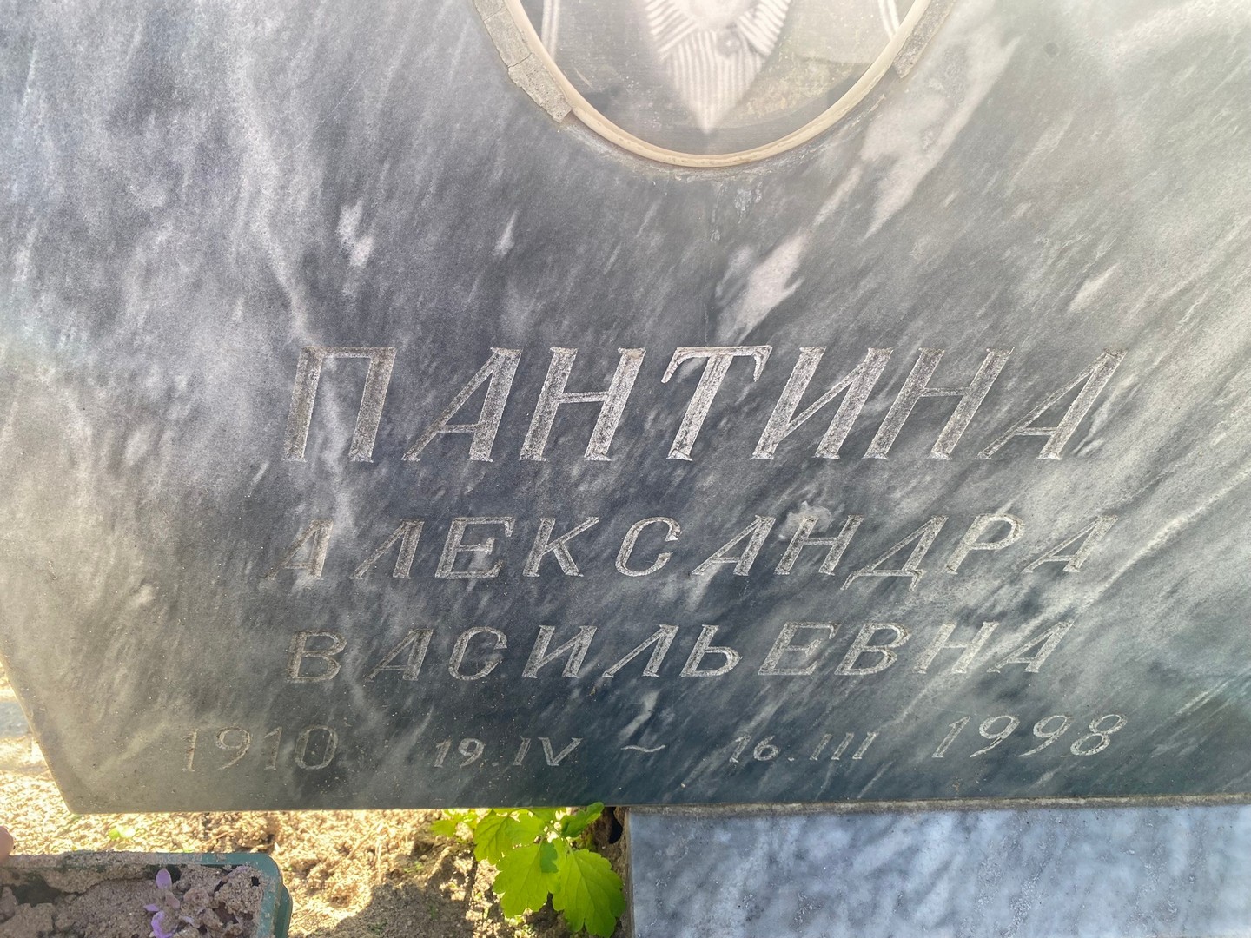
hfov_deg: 67.3
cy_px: 469
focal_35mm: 26
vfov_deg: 53.1
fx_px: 940
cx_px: 626
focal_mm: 4.25
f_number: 1.8
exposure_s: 1/196
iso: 32
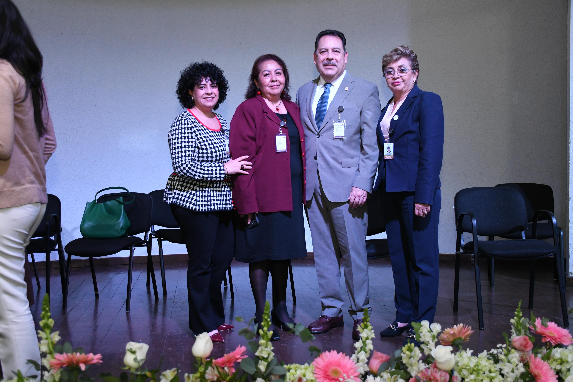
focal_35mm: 36
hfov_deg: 53.1
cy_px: 191
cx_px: 286
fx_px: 573
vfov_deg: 36.9
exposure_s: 1/160
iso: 2000
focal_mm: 24
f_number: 3.8
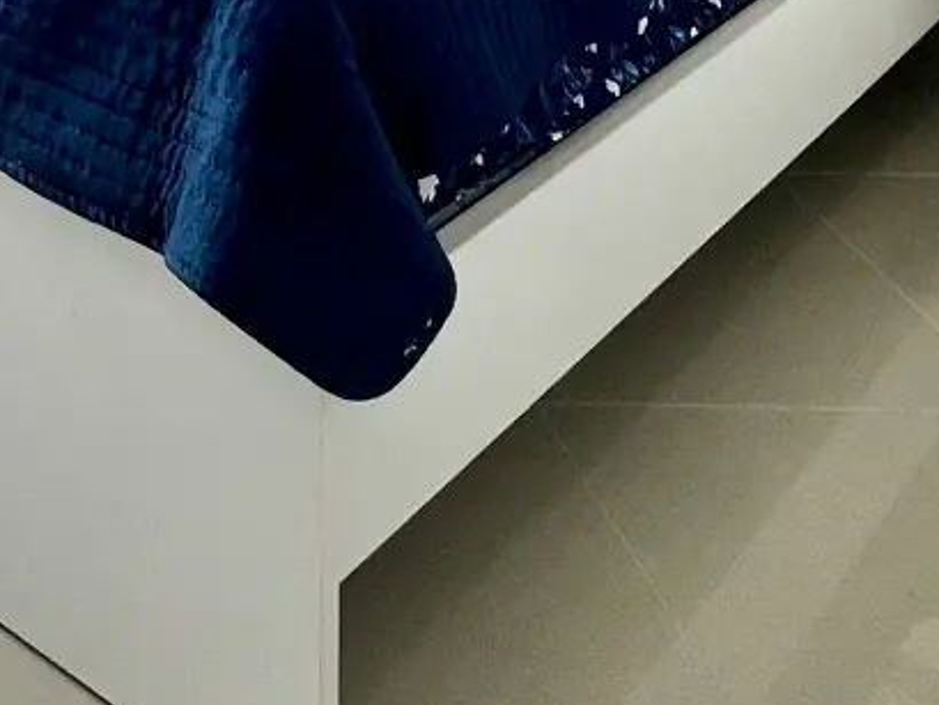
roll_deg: -0.2
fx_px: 1655
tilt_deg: +1.0
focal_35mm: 61
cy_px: -749
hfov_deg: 27.4
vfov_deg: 17.0
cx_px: -220
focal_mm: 1.57
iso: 40
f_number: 1.8
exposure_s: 1/99
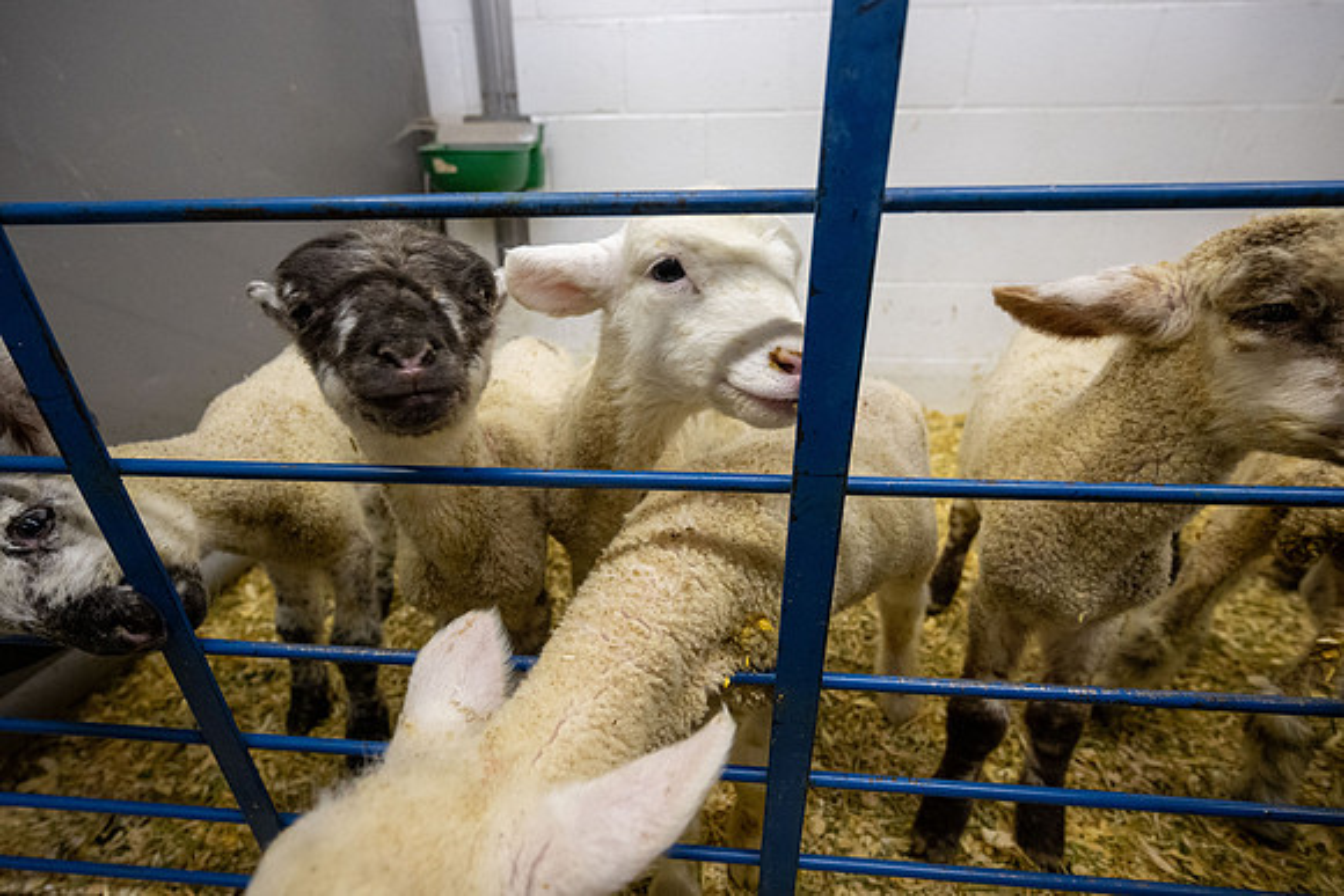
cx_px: 672
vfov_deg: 74.1
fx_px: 594
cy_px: 448
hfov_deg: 97.1
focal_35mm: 16
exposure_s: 1/200
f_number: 4
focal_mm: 14
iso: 3200
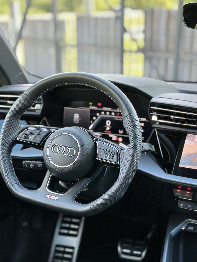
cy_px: 160
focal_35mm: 69
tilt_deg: -16.2
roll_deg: -0.6
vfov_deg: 28.1
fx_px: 524
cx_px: 105
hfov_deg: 21.3
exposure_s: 1/127
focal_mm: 6.86
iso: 125
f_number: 1.78
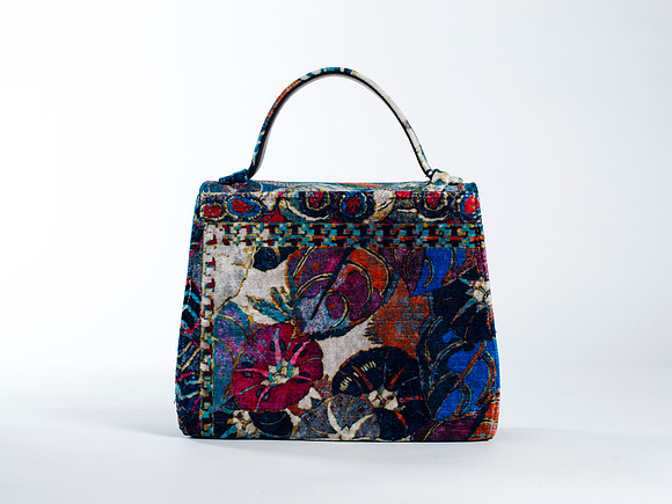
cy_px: 252
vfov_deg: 26.8
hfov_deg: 35.3
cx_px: 336
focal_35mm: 54
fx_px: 1056
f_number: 7.1
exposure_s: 1/200
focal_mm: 50
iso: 200
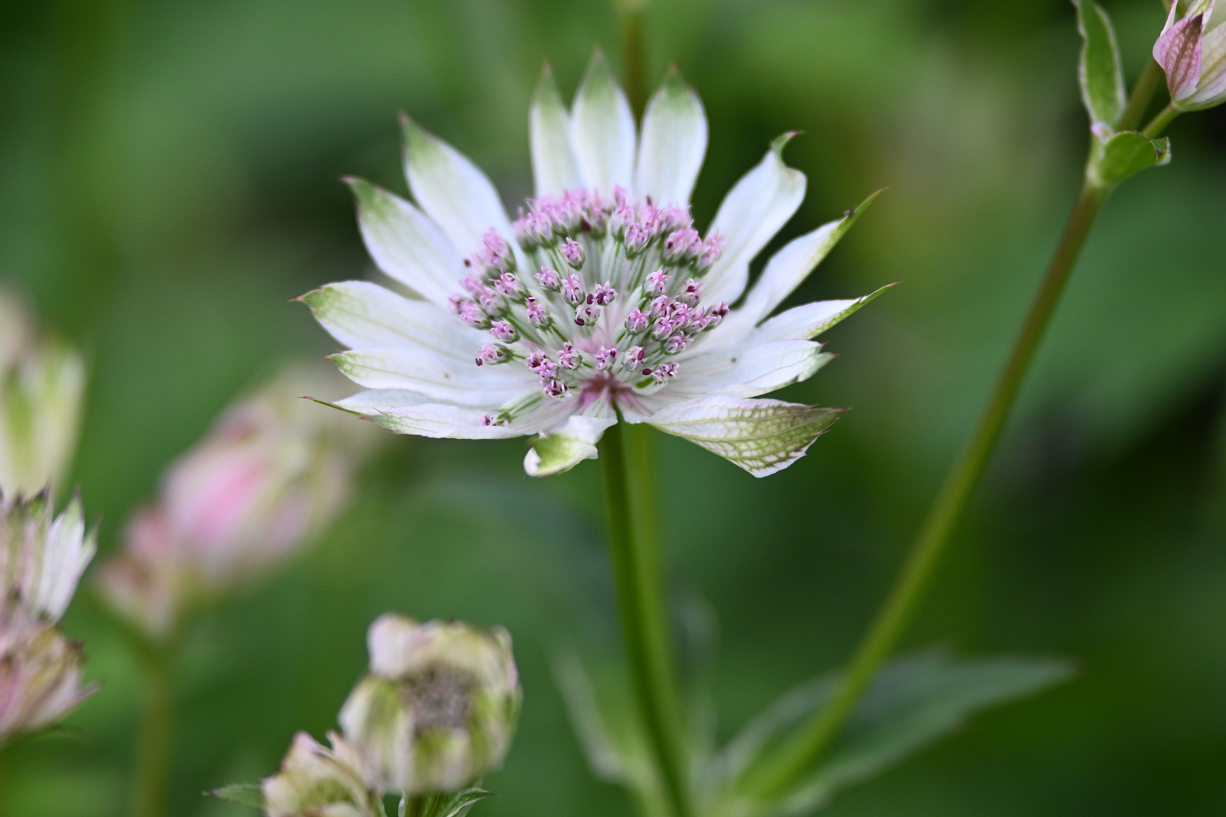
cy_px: 302
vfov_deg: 5.6
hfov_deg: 8.3
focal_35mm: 247
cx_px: 507
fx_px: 8411
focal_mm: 90
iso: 200
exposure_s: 1/1250
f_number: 2.2
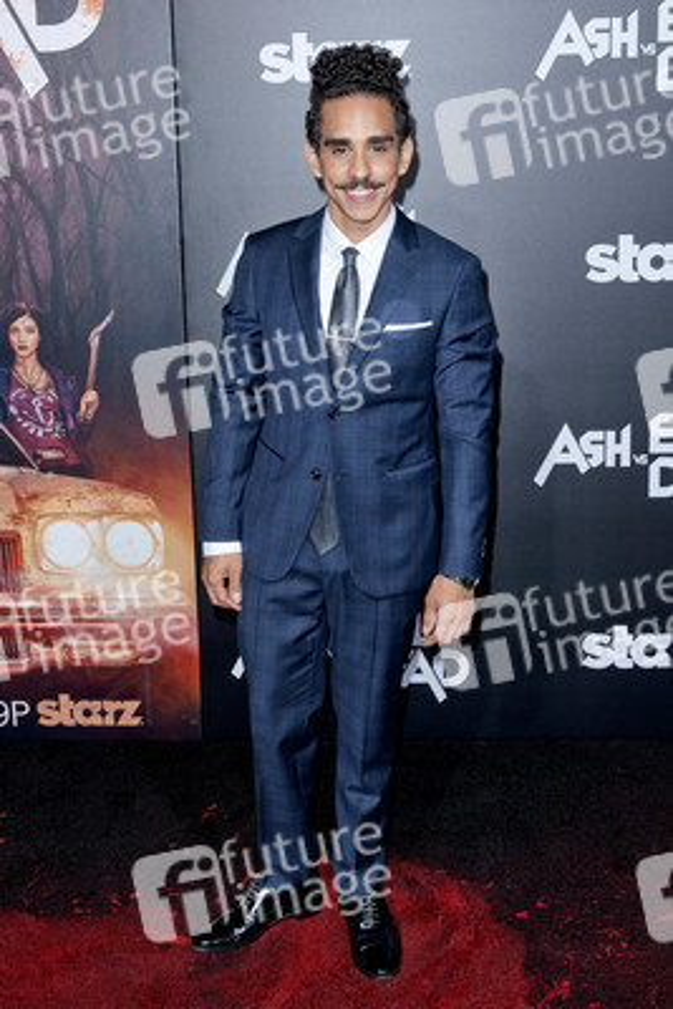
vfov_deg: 54.4
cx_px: 336
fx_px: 981
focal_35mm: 35
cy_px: 504
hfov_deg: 37.9
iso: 500
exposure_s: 1/320
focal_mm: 35
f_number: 5.6
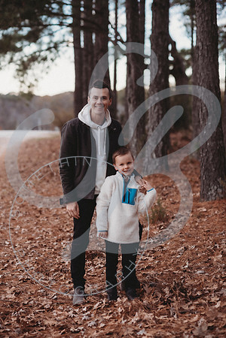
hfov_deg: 16.1
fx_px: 800
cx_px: 113
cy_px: 169
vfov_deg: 23.9
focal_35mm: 85
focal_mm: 85
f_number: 2.8
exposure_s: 1/160
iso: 400
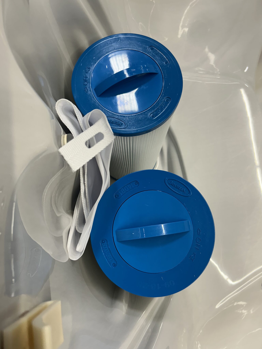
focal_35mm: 26
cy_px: 174
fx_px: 262
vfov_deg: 67.3
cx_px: 131
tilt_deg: -76.4
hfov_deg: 53.1
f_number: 1.5
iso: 100
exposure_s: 1/120
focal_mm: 5.7
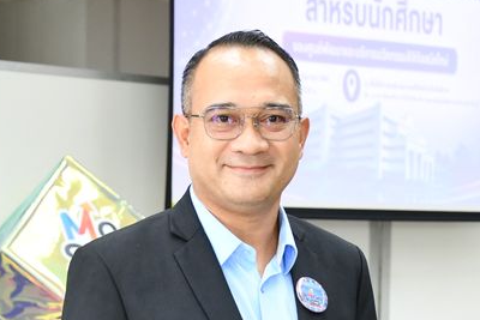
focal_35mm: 133
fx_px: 1774
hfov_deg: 15.4
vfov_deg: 10.2
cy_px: 336
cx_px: 289
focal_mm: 35
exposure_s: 1/125
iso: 1400
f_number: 4.2
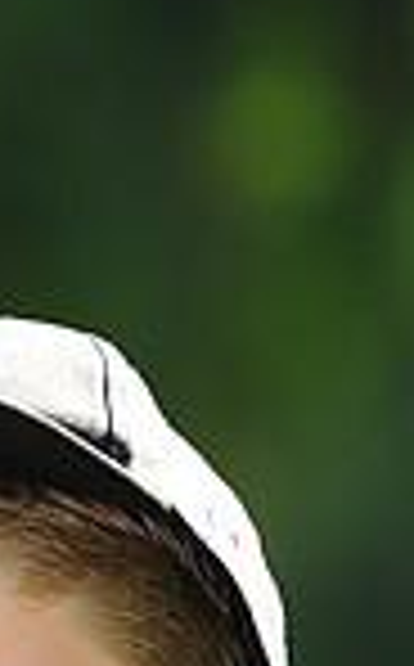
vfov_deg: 2.8
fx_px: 13429
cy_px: 1161
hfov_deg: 1.8
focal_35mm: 741
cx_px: -50
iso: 200
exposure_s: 1/320
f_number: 4.5
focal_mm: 185
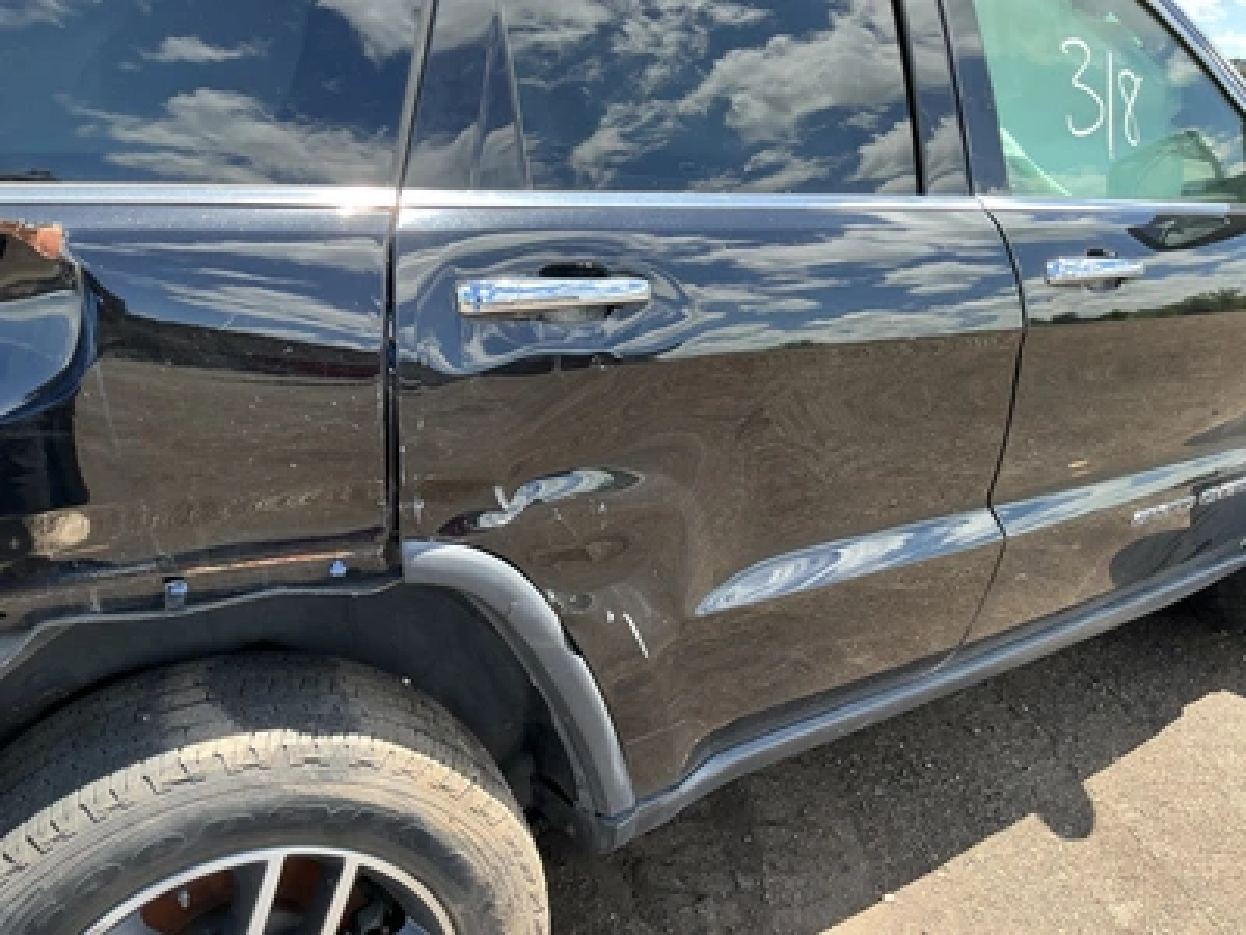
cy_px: 468
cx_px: 623
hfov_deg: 63.4
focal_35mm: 28
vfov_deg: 49.7
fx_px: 1008
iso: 25
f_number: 1.8
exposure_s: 1/260
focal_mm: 3
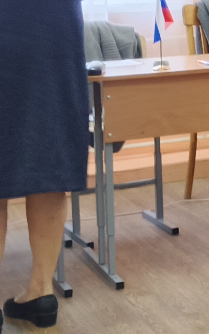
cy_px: 0
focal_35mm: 120
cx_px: 507
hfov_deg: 9.6
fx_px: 1093
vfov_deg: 17.0
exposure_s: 1/33.3
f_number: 1.6
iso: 613
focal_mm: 4.09
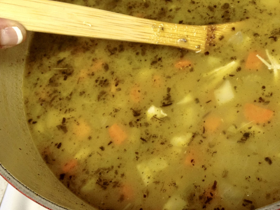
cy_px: 90
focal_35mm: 56
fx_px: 453
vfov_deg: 26.1
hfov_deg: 33.5
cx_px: 216
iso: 125
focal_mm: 4.28
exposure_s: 1/20
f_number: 2.4
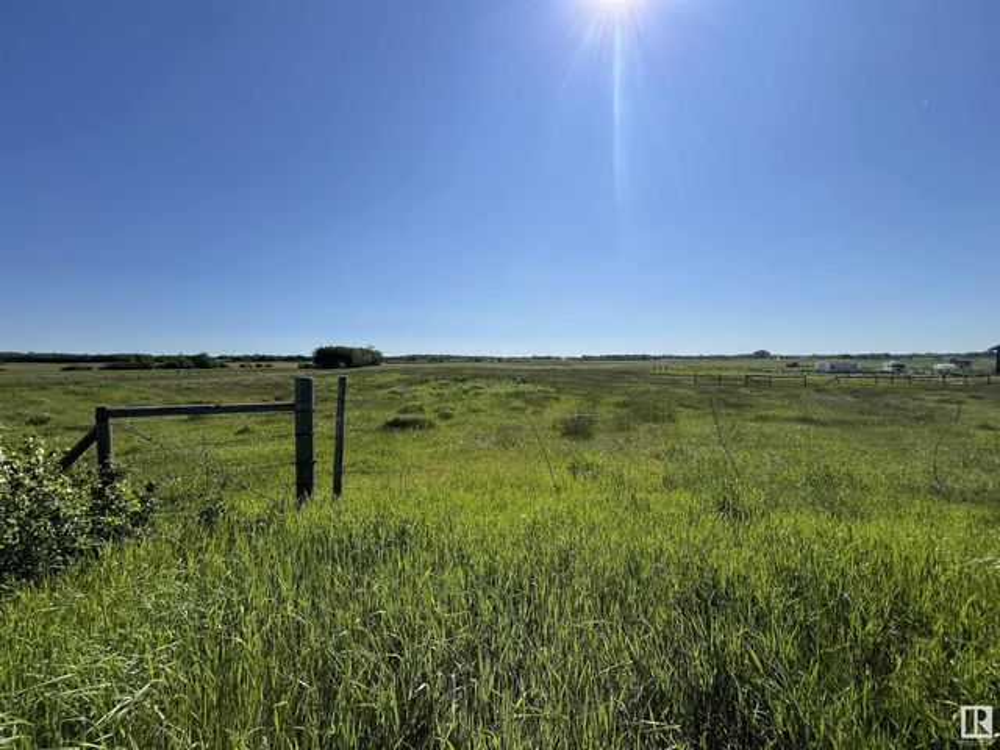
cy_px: 375
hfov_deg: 106.2
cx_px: 500
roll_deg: +1.5
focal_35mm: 13
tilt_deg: -2.0
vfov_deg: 89.9
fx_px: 376
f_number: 1.8
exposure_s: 1/3311
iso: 32
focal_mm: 1.57
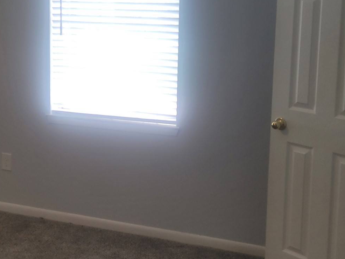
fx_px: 538
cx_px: 97
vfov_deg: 26.7
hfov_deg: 34.9
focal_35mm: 54
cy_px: 69
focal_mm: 5.4
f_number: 1.8
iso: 80
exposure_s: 1/120
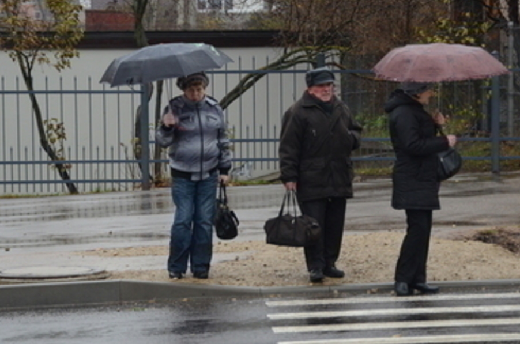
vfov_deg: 9.2
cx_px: 320
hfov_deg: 13.8
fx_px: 2147
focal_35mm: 149
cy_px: 150
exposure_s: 1/160
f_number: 5.3
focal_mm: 70
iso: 640
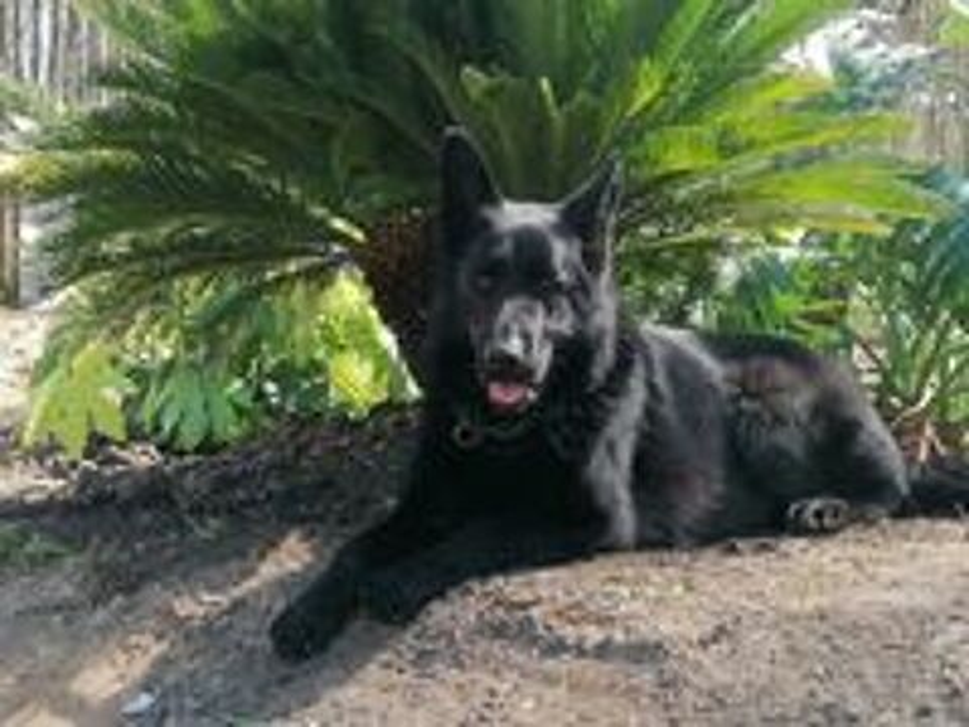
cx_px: 484
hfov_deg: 27.8
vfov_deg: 21.0
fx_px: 1959
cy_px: 364
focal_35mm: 70
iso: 50
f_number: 1.8
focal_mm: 4.75
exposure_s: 1/323
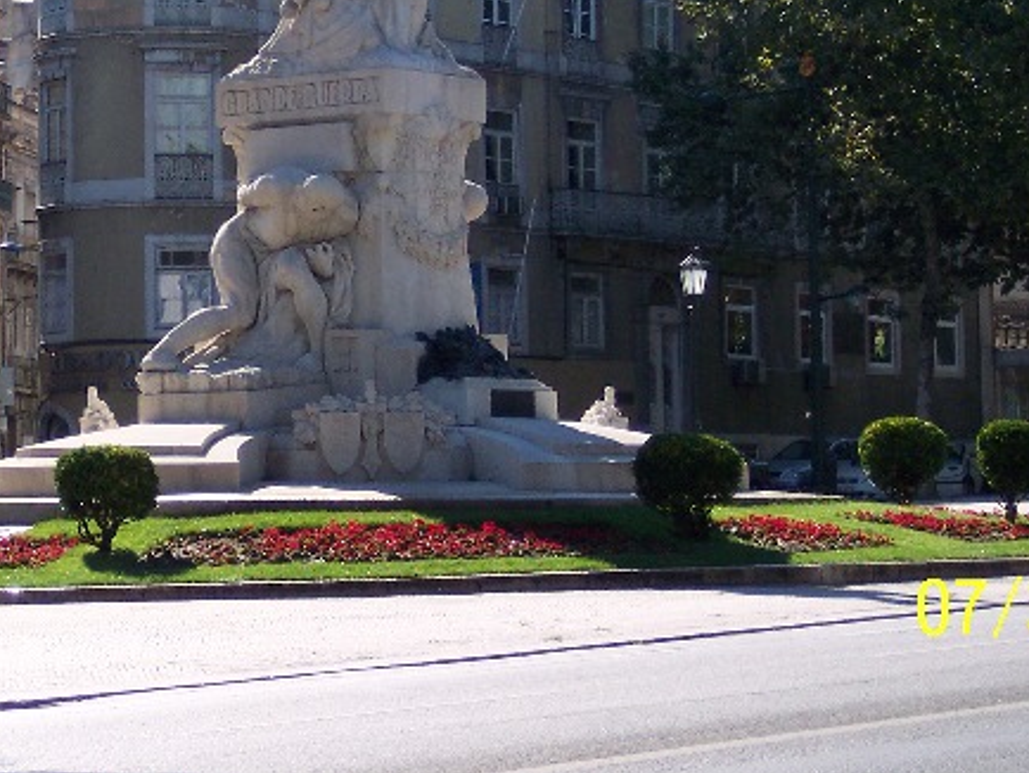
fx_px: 4164
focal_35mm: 140
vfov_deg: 10.5
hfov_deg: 14.1
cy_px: 74
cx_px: 429
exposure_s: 1/700
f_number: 3.8
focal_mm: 16
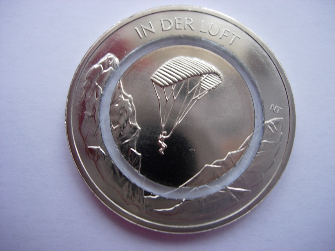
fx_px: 368
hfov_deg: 49.0
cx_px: 168
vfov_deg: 37.7
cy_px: 126
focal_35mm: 38
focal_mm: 7.8
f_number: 2.8
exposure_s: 1/32
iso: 81
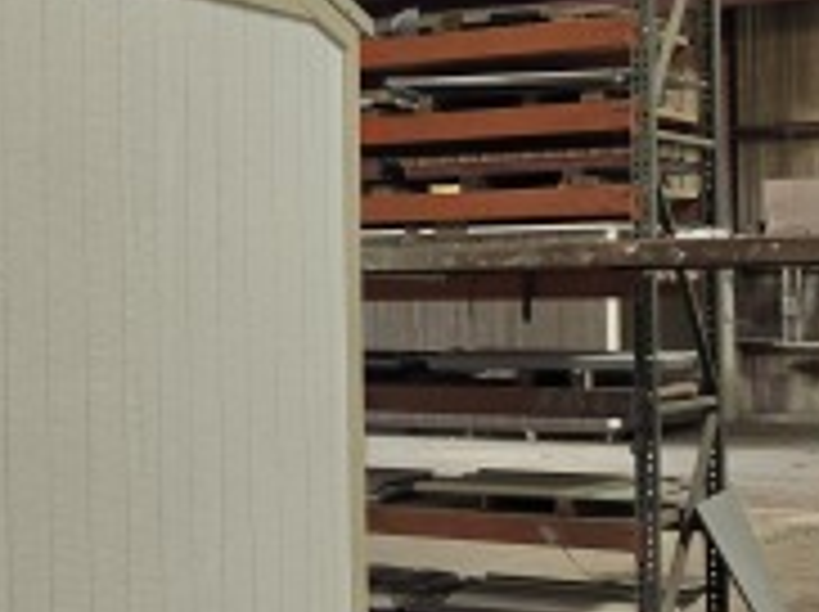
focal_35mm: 81
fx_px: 1914
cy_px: 328
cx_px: -522
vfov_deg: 18.2
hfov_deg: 19.8
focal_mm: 6.5
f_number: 1.4
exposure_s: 1/180
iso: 80
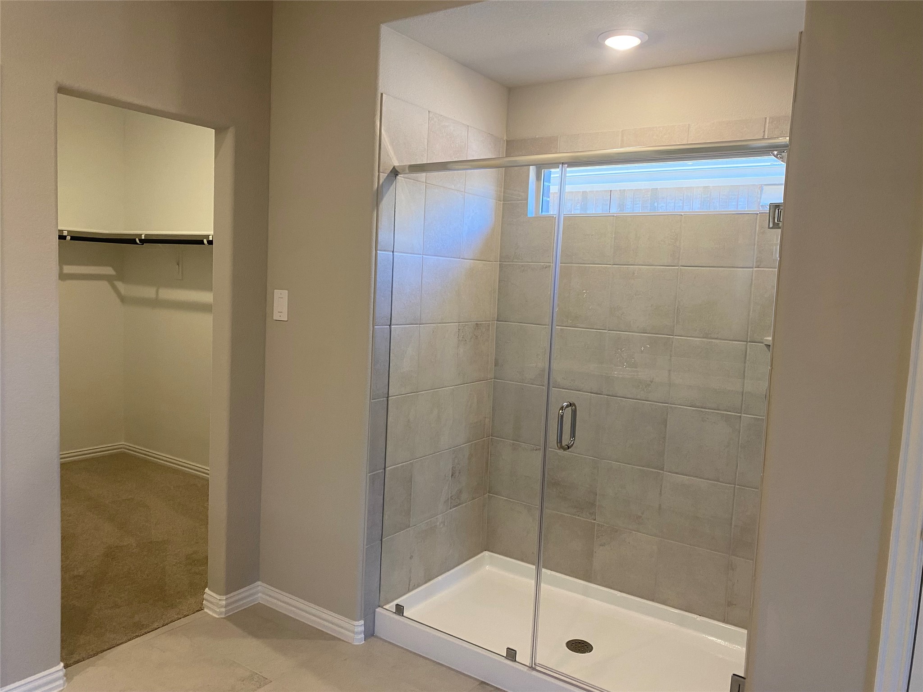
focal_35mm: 26
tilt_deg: -6.8
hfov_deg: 67.3
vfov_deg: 53.1
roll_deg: -2.9
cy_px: 346
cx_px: 462
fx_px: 693
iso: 100
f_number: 1.8
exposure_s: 1/60
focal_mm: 4.25
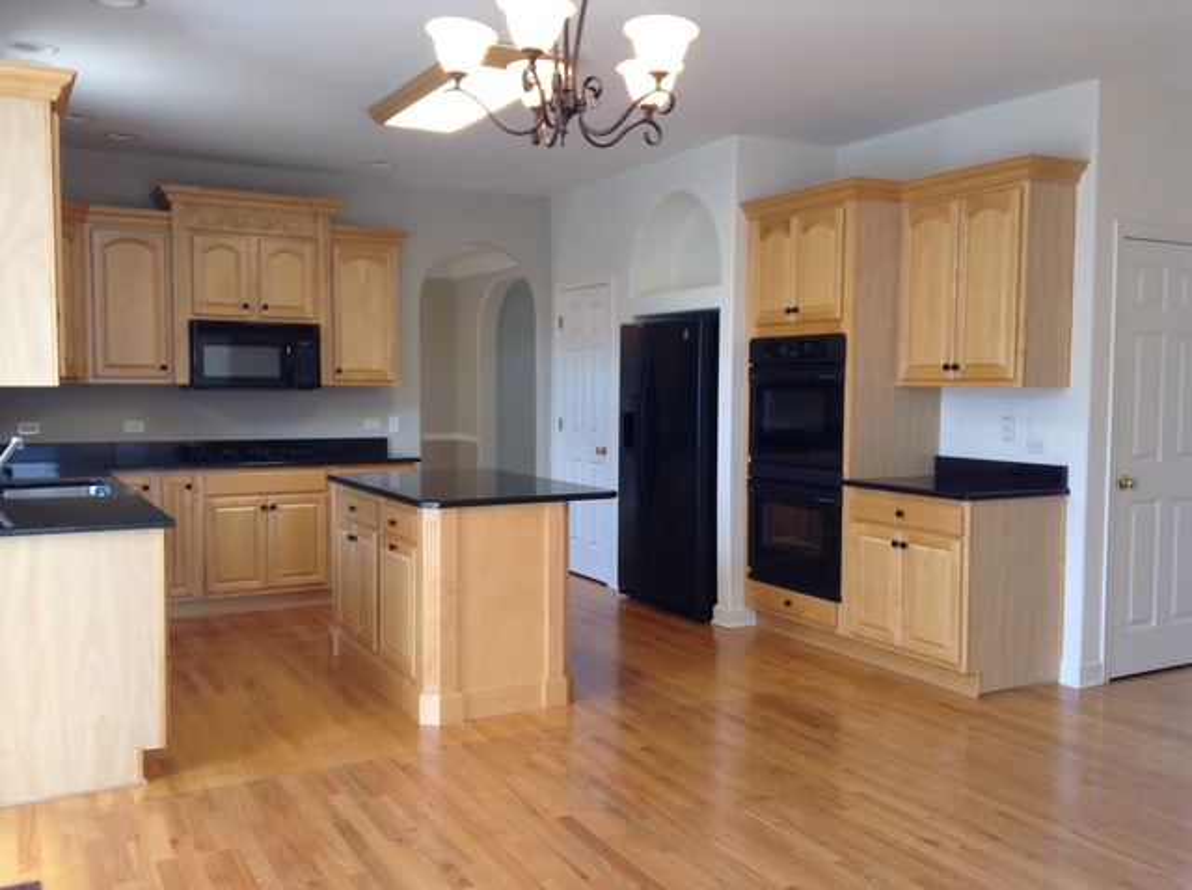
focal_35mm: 33
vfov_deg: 42.8
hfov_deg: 55.4
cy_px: 445
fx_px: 1135
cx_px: 596
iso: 40
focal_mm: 3.3
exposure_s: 1/24
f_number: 2.4
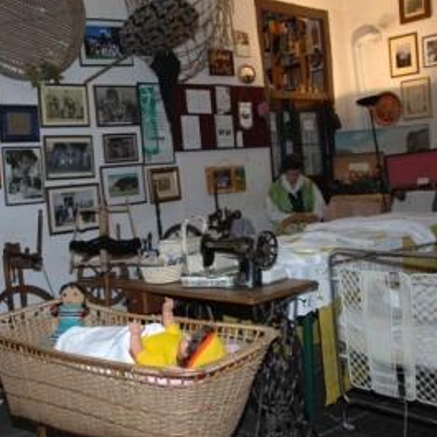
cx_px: 165
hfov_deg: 38.9
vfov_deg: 39.1
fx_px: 614
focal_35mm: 43
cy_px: 201
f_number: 5.3
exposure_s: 1/60
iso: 320
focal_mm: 20
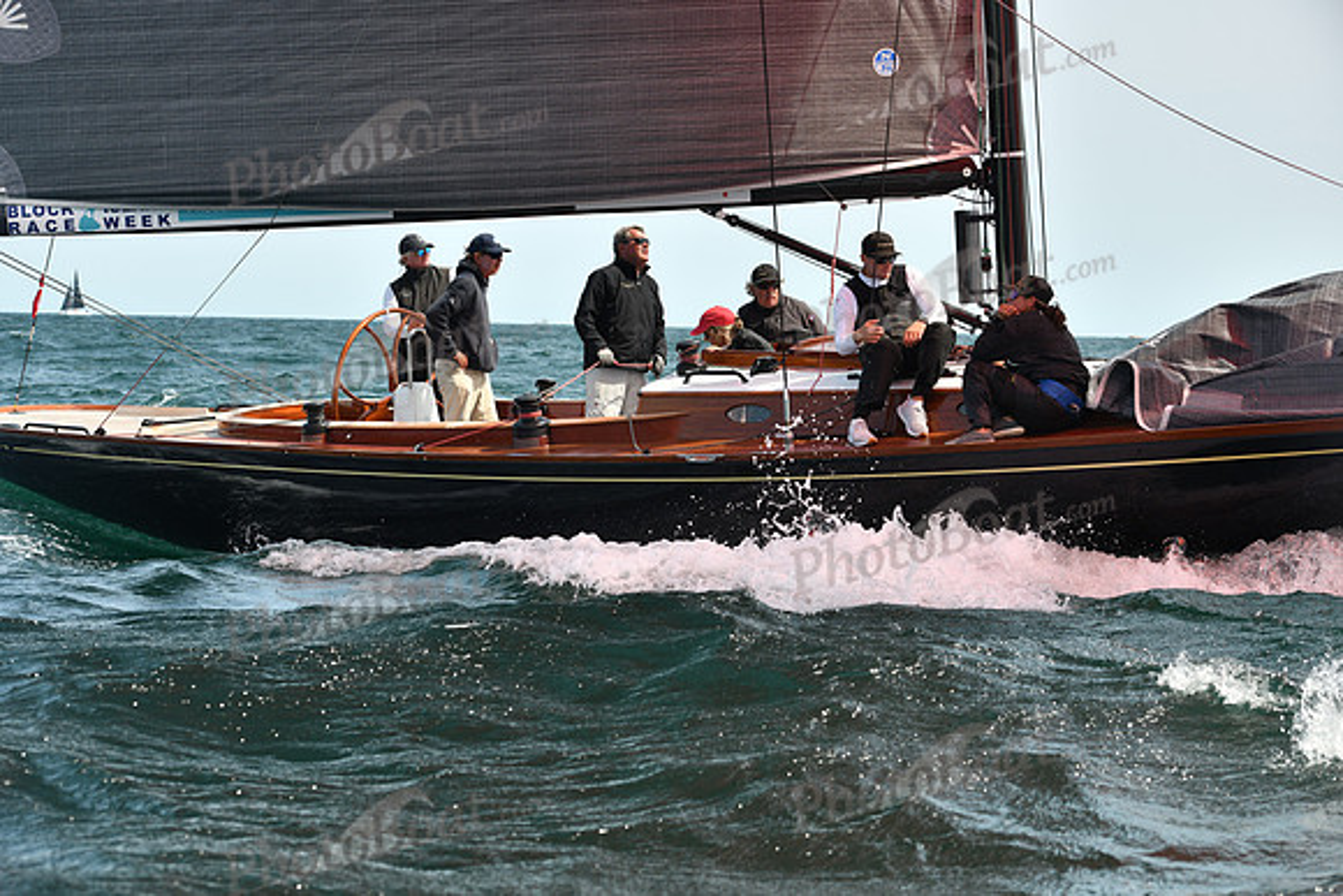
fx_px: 2985
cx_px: 672
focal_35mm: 80
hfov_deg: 25.4
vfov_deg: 17.1
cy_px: 448
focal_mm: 80
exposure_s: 1/1250
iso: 320
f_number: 5.6
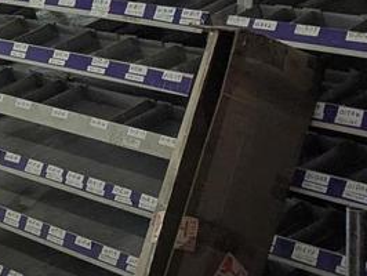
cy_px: -99
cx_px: -593
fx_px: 1380
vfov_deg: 11.1
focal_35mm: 130
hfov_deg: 11.6
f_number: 1.85
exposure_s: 1/189
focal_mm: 6.81
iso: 39
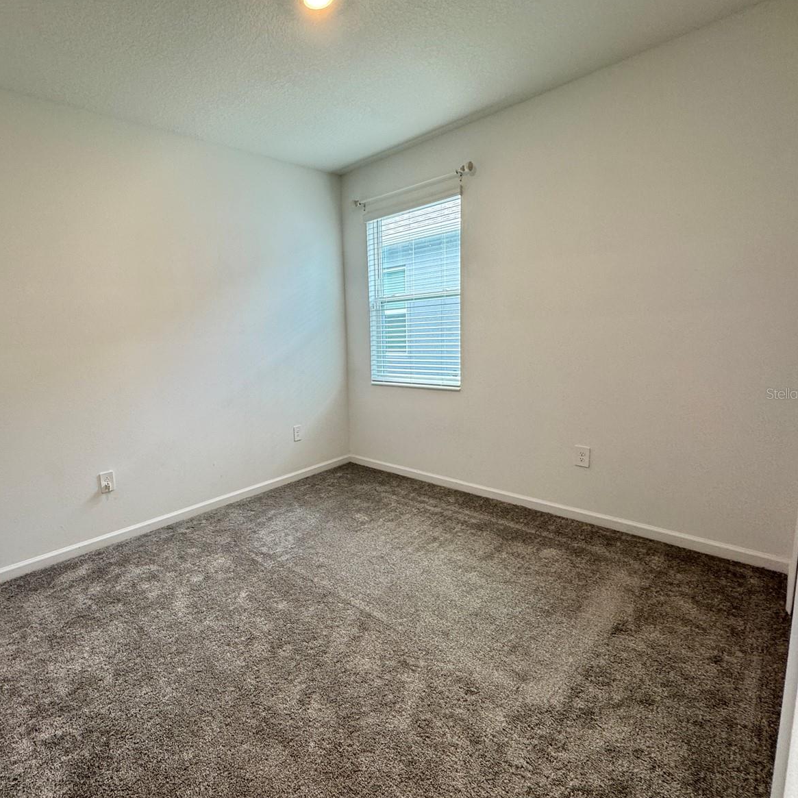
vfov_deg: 84.0
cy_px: 393
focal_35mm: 17
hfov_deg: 81.8
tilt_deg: -8.7
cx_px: 283
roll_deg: +3.1
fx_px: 443
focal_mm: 2.22
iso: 160
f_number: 2.2
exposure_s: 1/60
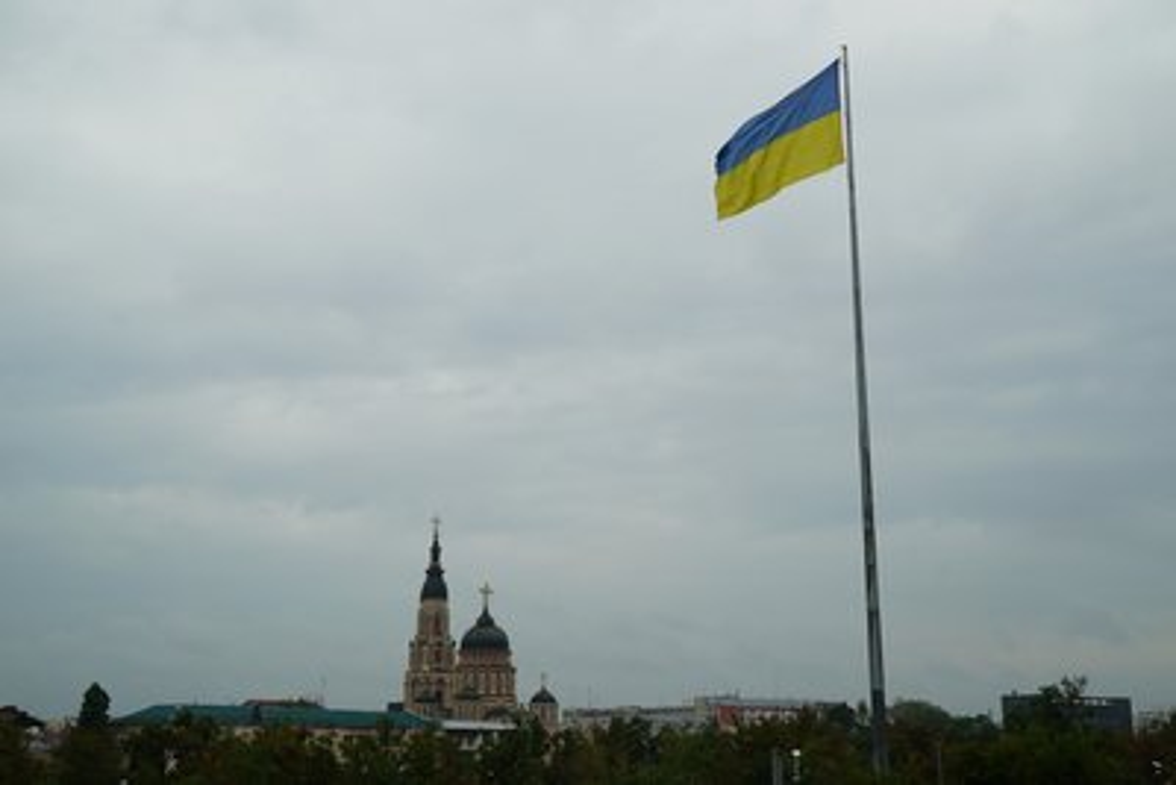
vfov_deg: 35.1
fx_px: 1242
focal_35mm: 38
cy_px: 392
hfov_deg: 50.7
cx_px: 588
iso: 100
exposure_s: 1/80
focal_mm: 38
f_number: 8
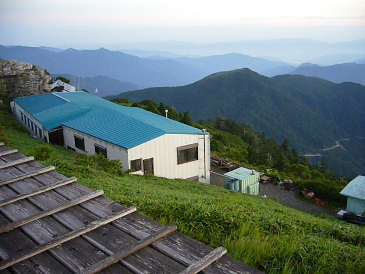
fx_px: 369
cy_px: 137
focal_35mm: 35
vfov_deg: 40.7
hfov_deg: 52.6
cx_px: 182
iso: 80
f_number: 2.8
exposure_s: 1/40
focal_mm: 5.8
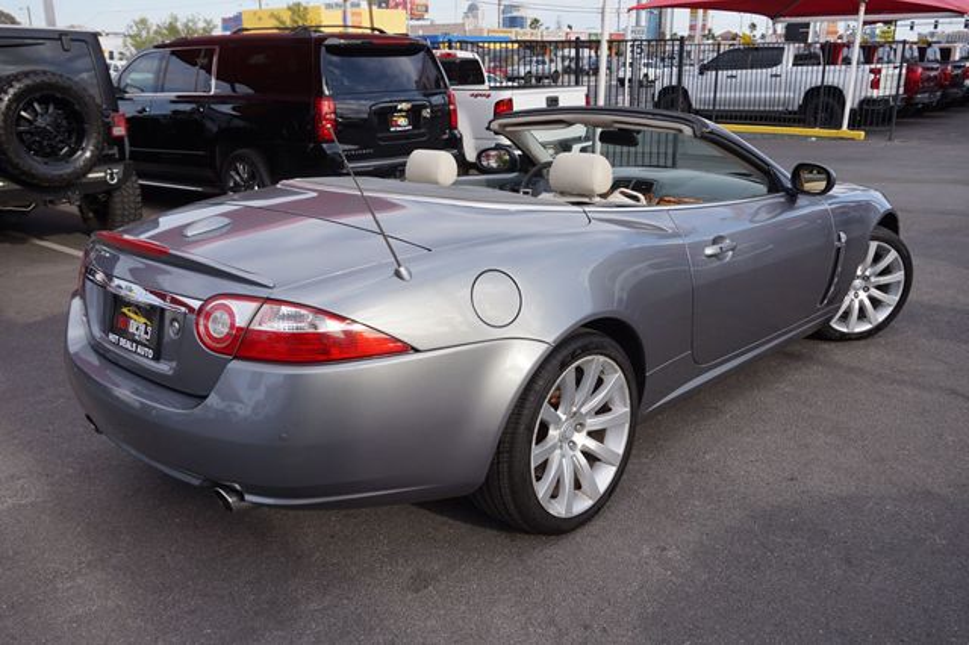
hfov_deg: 62.0
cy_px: 322
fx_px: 807
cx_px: 484
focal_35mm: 30
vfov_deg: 43.6
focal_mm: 20
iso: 100
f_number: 6.3
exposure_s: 1/200
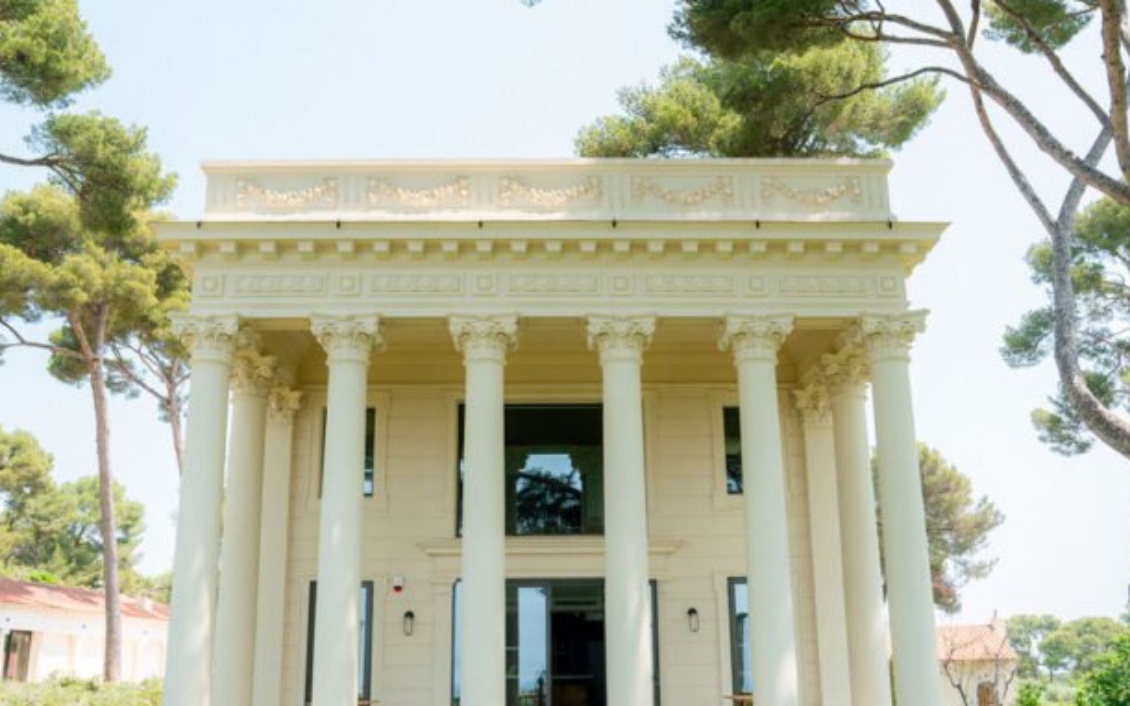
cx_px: 564
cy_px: 440
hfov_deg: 61.2
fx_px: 955
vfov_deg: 40.3
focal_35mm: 31
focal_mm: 24
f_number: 3.2
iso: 640
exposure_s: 1/4000
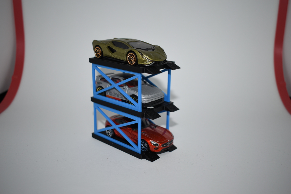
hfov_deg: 51.3
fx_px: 303
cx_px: 146
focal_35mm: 38
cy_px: 97
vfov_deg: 35.5
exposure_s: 1/60
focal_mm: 25
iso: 100
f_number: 4
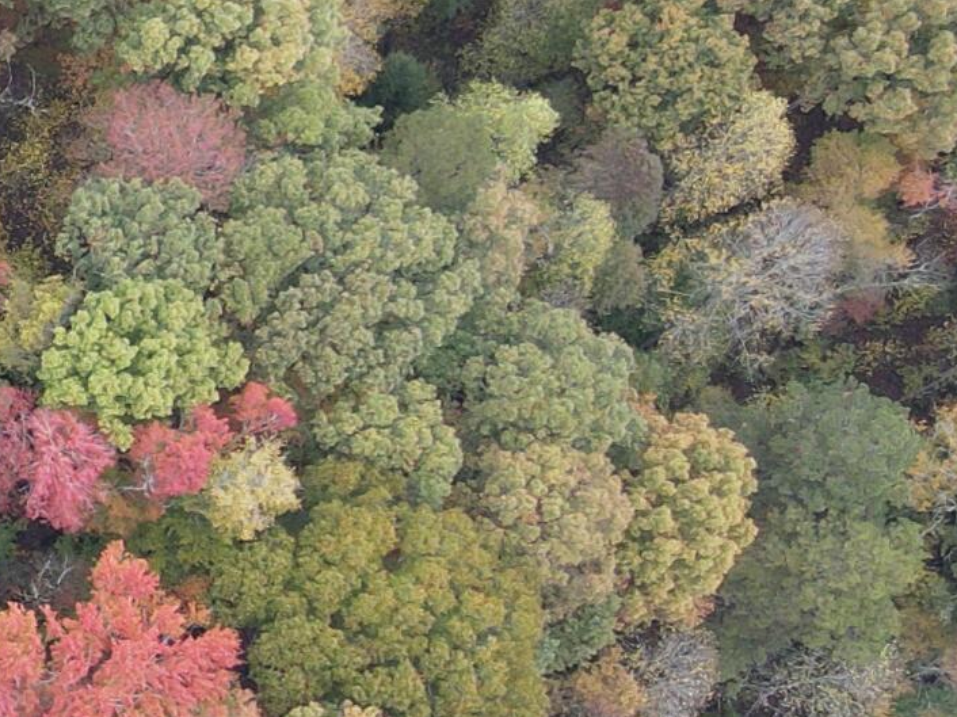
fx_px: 2819
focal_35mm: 102
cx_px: -888
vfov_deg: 14.5
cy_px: 416
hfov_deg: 15.7
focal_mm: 4.5
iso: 100
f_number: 2.8
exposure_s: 1/50
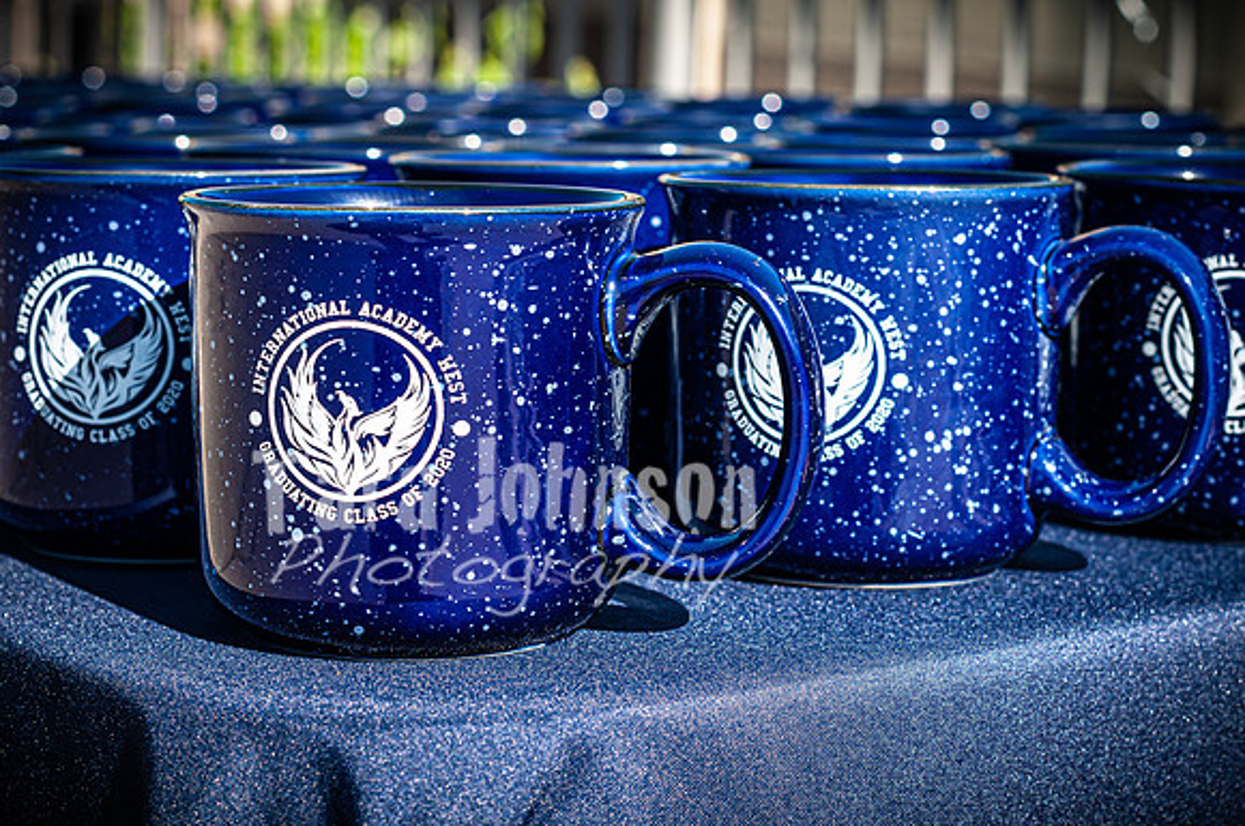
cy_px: 413
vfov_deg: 18.1
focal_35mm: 75
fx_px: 2590
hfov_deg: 27.0
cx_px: 622
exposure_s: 1/250
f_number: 8
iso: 200
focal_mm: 50
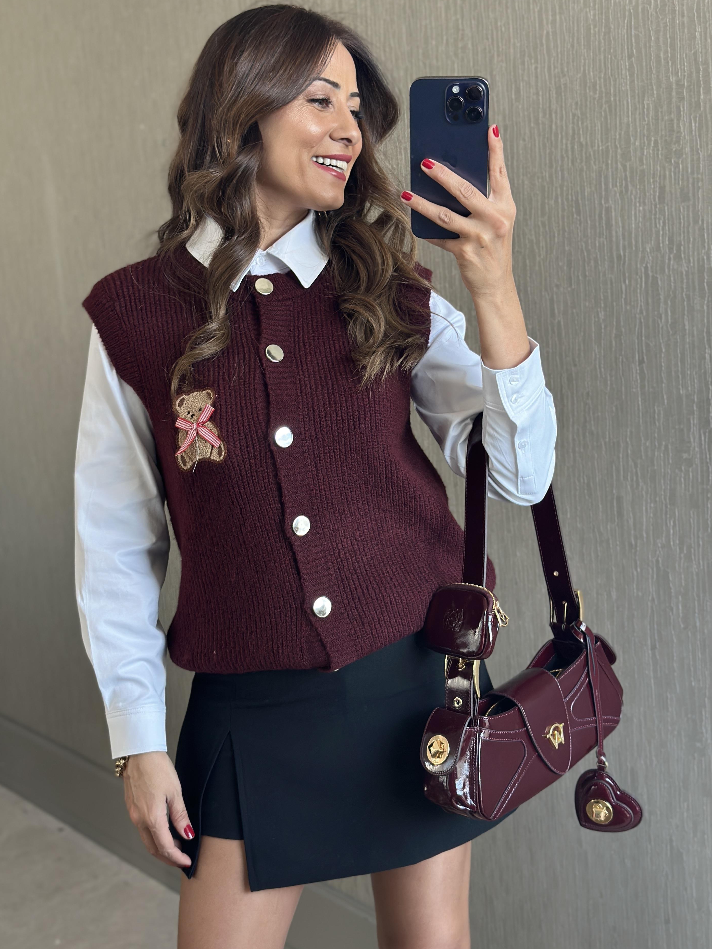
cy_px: 490
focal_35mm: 52
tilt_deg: -19.4
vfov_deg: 36.8
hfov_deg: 28.0
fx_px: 1426
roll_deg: +4.7
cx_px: 331
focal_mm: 6.86
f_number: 1.78
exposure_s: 1/78
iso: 125
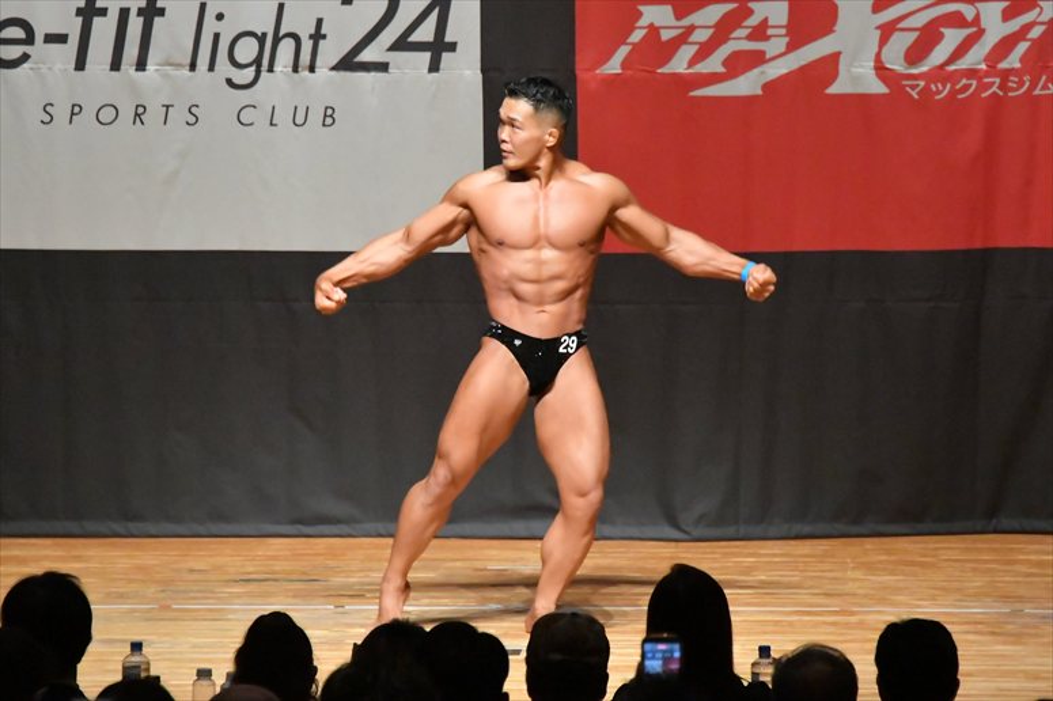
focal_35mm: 270
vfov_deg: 5.1
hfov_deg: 7.6
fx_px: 7894
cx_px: 526
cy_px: 350
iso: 16000
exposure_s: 1/400
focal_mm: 180
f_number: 5.6
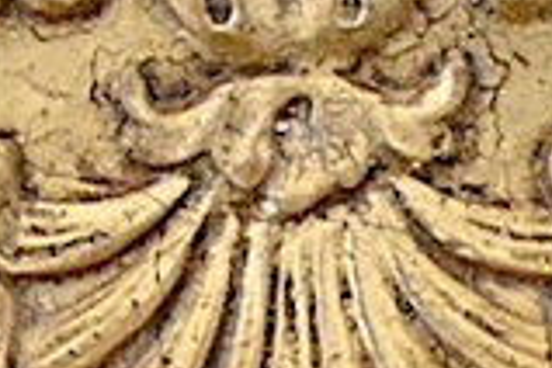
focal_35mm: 385
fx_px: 5903
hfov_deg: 5.3
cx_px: -14
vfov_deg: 3.6
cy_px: -38
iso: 3200
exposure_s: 1/100
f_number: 4.5
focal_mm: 34
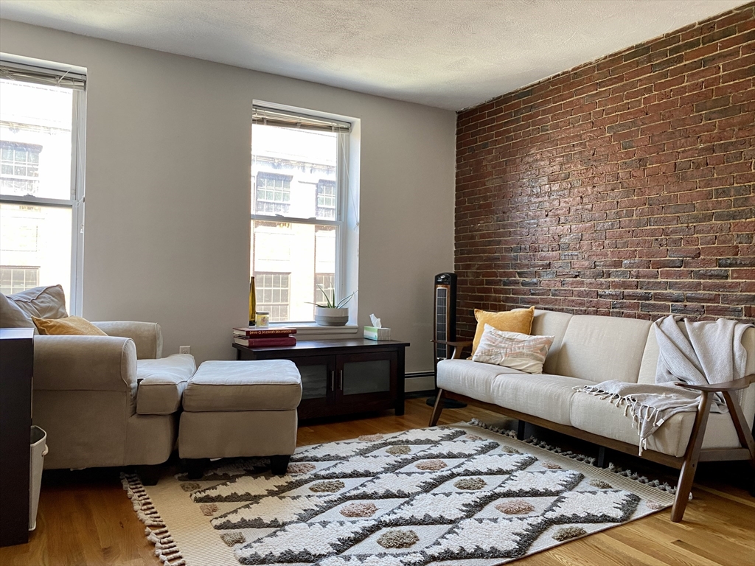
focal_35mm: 26
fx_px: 567
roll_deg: -1.1
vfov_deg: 53.1
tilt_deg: +0.1
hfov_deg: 67.3
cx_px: 378
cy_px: 283
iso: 100
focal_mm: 4.25
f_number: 1.8
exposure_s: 1/60
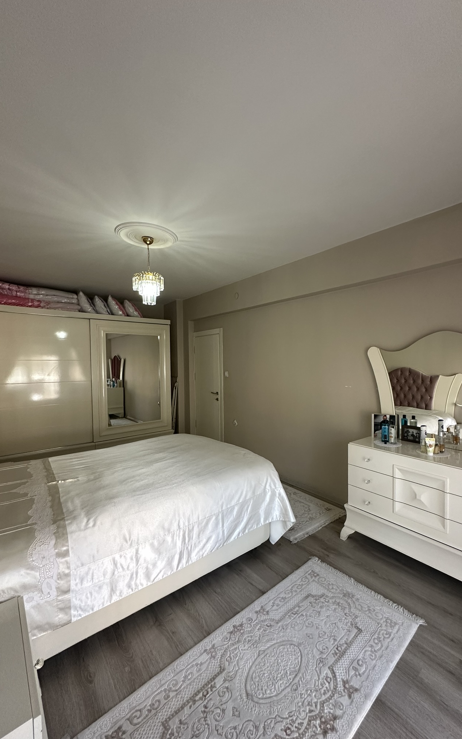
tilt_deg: -0.5
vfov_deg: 101.5
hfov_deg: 74.3
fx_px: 302
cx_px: 265
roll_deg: -0.6
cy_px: 370
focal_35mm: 15
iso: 250
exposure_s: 1/100
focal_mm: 2.22
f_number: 2.2
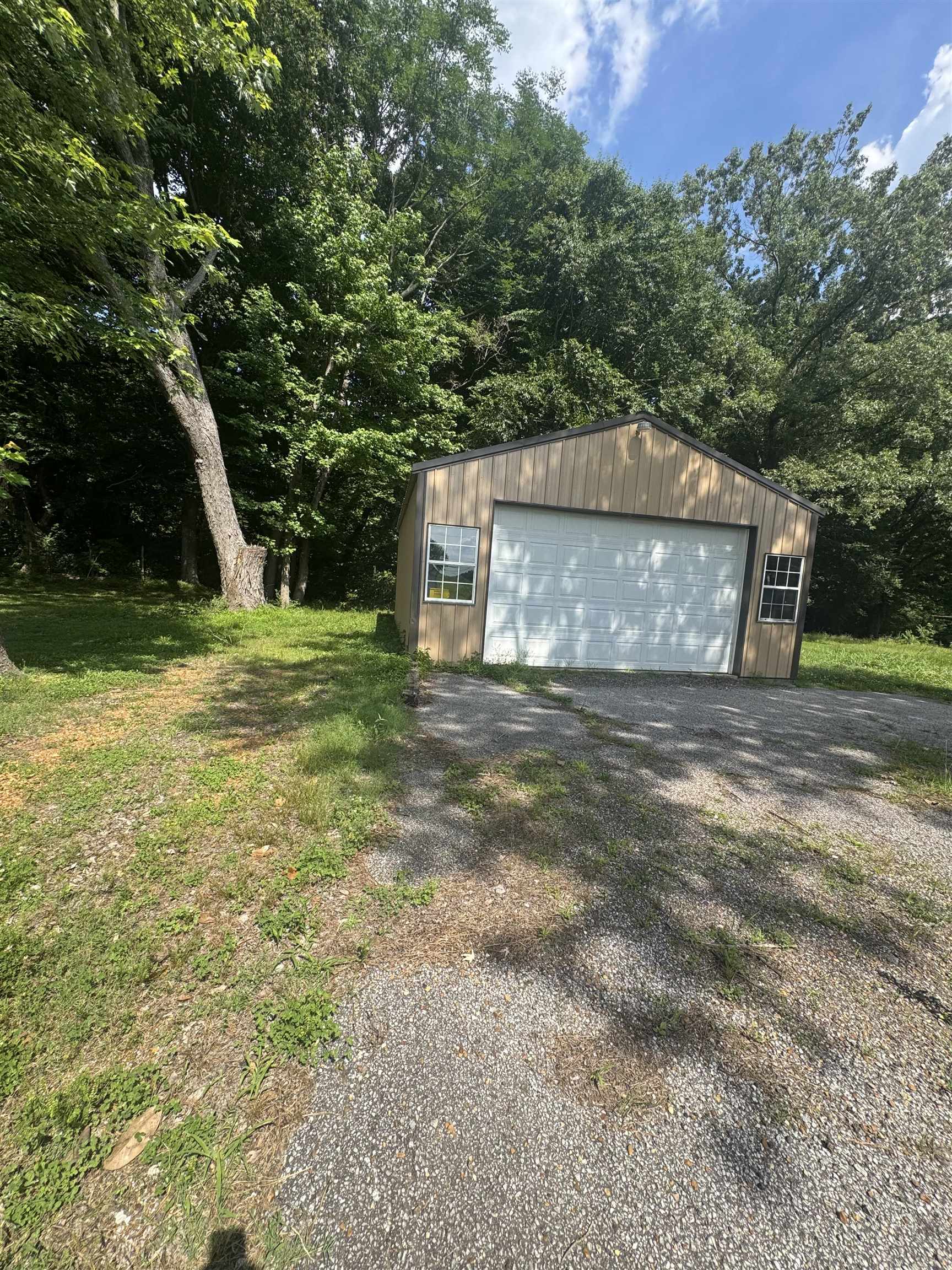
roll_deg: -3.9
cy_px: 635
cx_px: 476
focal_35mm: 14
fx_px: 513
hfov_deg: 85.7
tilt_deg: -4.9
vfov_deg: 102.1
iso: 50
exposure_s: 1/921
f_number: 2.2
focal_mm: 2.22
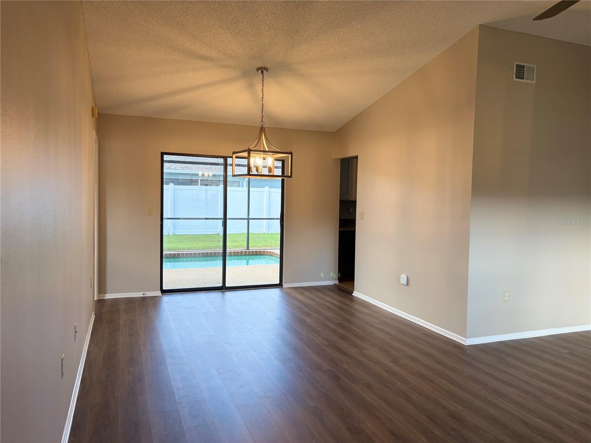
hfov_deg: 67.3
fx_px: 444
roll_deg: -0.4
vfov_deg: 53.1
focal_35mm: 26
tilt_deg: -2.4
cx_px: 296
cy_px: 222
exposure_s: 1/120
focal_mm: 5.96
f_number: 1.6
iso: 64
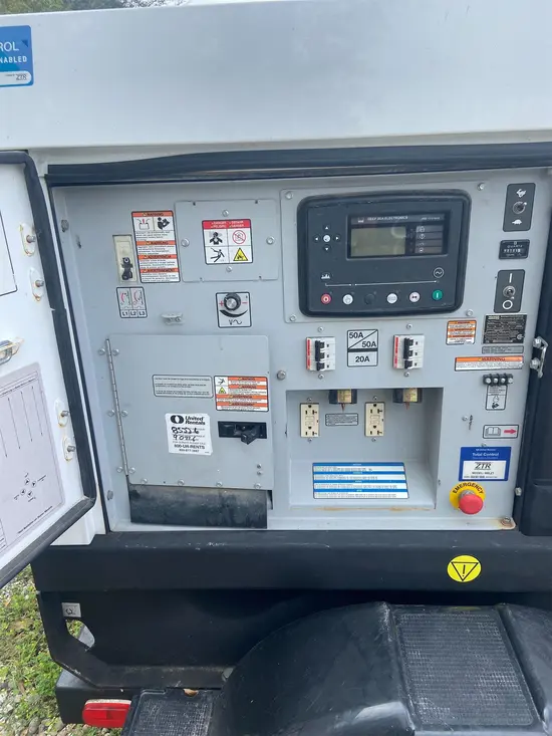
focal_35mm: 26
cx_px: 276
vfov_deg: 67.3
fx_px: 553
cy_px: 368
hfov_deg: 53.1
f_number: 1.8
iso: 32
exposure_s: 1/810
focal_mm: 4.25
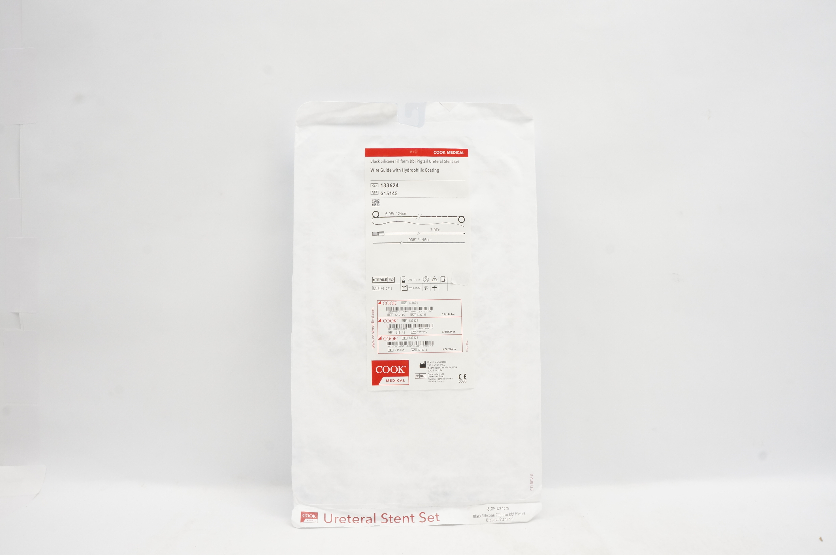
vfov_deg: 47.8
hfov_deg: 67.4
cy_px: 278
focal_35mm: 27
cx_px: 418
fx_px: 626
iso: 800
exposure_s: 1/25
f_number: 14
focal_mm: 18
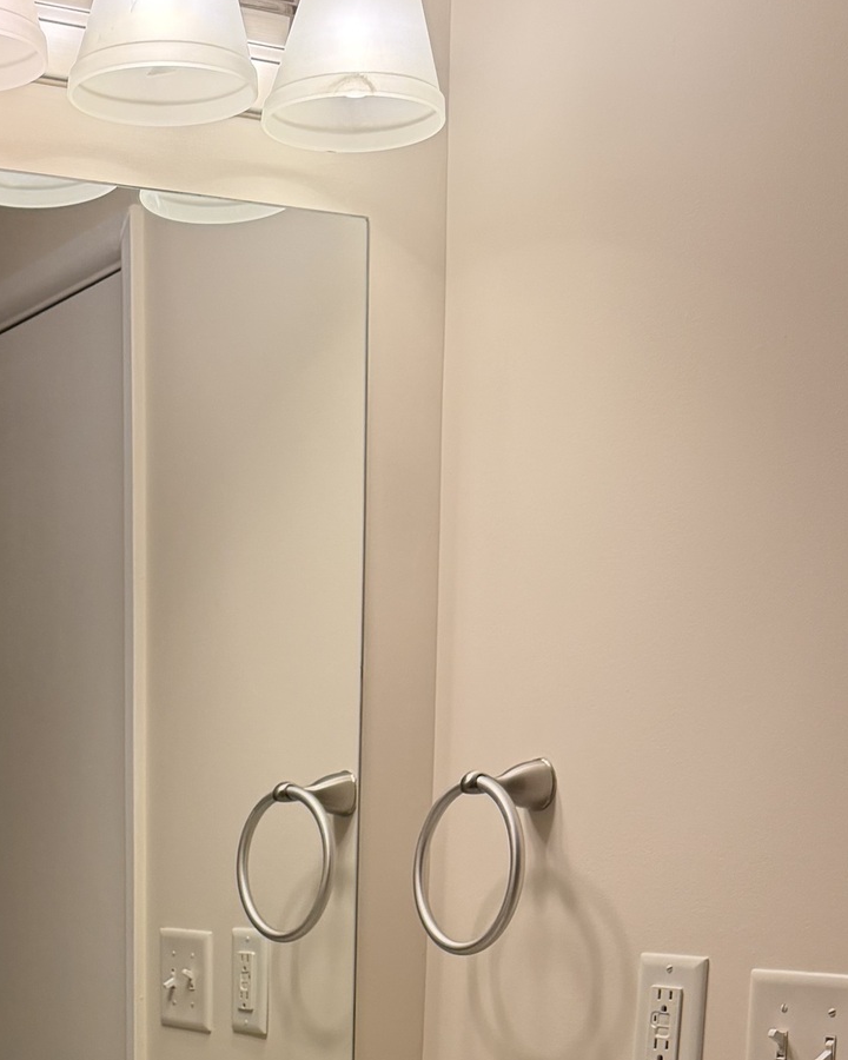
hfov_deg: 24.4
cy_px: 1266
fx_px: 1882
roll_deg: +0.9
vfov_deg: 27.7
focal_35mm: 60
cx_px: 22
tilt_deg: -13.3
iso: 200
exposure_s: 1/224
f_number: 1.78
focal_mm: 6.76
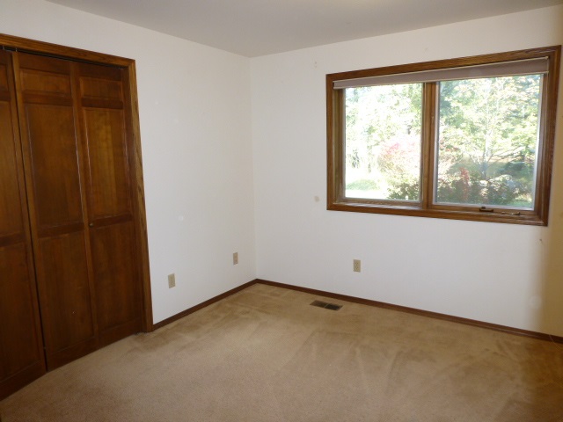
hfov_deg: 71.6
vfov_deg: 56.8
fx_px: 390
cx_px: 282
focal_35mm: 24
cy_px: 211
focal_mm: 4.3
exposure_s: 1/60
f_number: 3.3
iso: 160
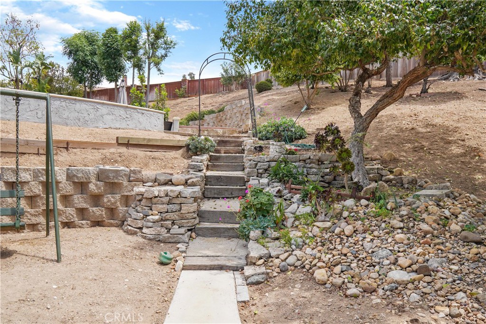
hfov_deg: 73.7
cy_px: 162
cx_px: 243
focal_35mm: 24
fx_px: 324
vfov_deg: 53.1
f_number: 7.1
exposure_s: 1/250
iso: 160
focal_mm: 16
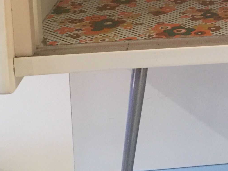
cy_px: -80
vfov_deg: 14.8
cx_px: 285
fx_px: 612
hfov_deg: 19.6
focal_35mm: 93
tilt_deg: -10.1
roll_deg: -1.4
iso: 160
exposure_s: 1/8
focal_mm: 4.15
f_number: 2.2
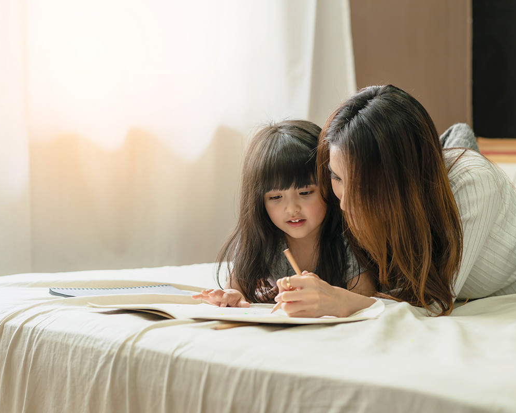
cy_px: 206
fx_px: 1466
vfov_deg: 16.0
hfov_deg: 20.0
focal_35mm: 96
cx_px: 278
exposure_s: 1/80
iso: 400
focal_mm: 85
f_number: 3.5
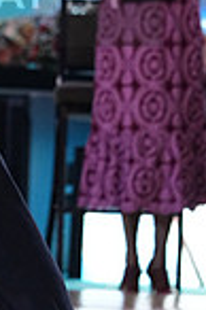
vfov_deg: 3.2
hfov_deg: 2.1
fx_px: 5609
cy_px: -23
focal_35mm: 652
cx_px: -131
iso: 2000
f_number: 4
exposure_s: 1/400
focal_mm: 164
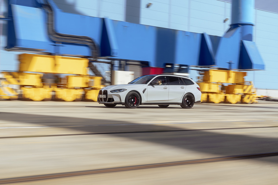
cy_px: 92
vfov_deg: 28.6
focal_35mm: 47
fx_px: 363
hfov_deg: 41.9
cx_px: 139
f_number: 16
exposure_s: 1/15
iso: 100
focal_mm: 47
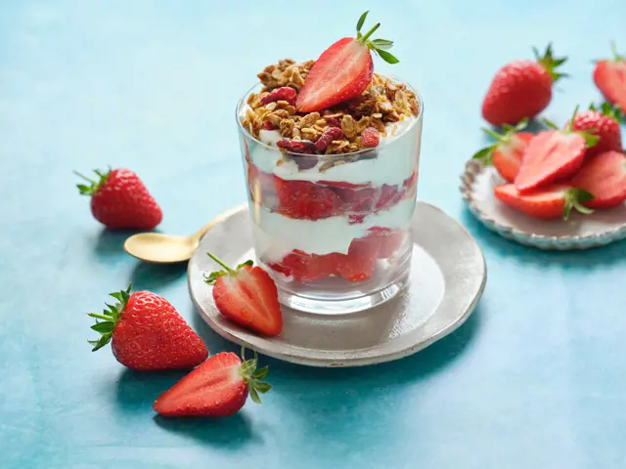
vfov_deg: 15.6
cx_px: 313
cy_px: 234
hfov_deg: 20.7
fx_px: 1718
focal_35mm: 95
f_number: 9
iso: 400
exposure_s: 1/30
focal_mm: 120
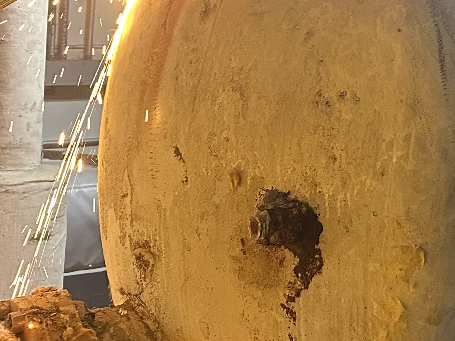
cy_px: -8
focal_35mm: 75
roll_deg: -2.2
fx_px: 986
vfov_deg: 19.0
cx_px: 699
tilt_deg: +2.5
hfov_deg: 21.4
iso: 320
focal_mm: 6.86
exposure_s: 1/60
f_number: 1.78
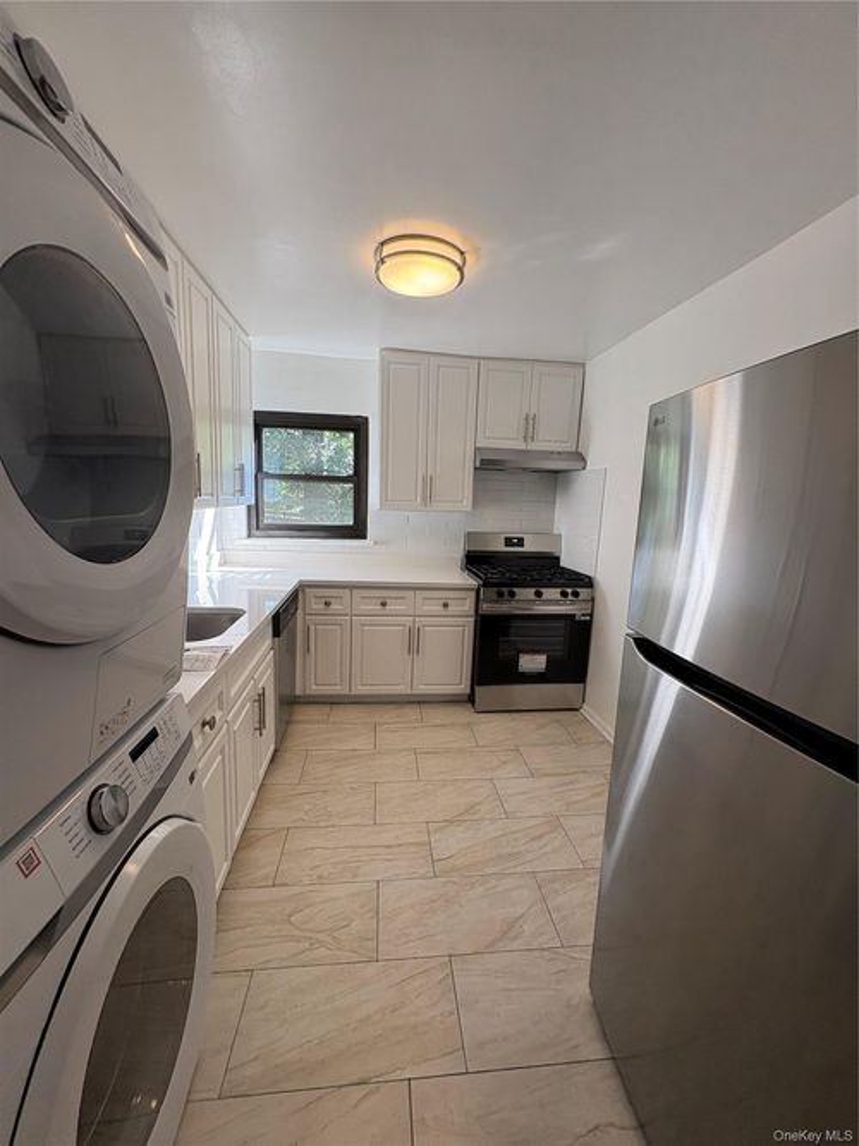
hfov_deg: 85.7
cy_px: 573
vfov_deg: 102.1
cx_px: 430
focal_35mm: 14
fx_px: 463
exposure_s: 1/120
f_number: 2.2
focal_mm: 2.22
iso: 80
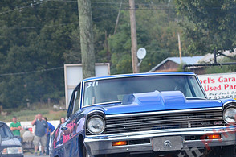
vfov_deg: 4.5
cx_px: 215
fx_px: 1977
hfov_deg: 6.8
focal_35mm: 302
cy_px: 143
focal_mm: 102
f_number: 7.1
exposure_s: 1/800
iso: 1000
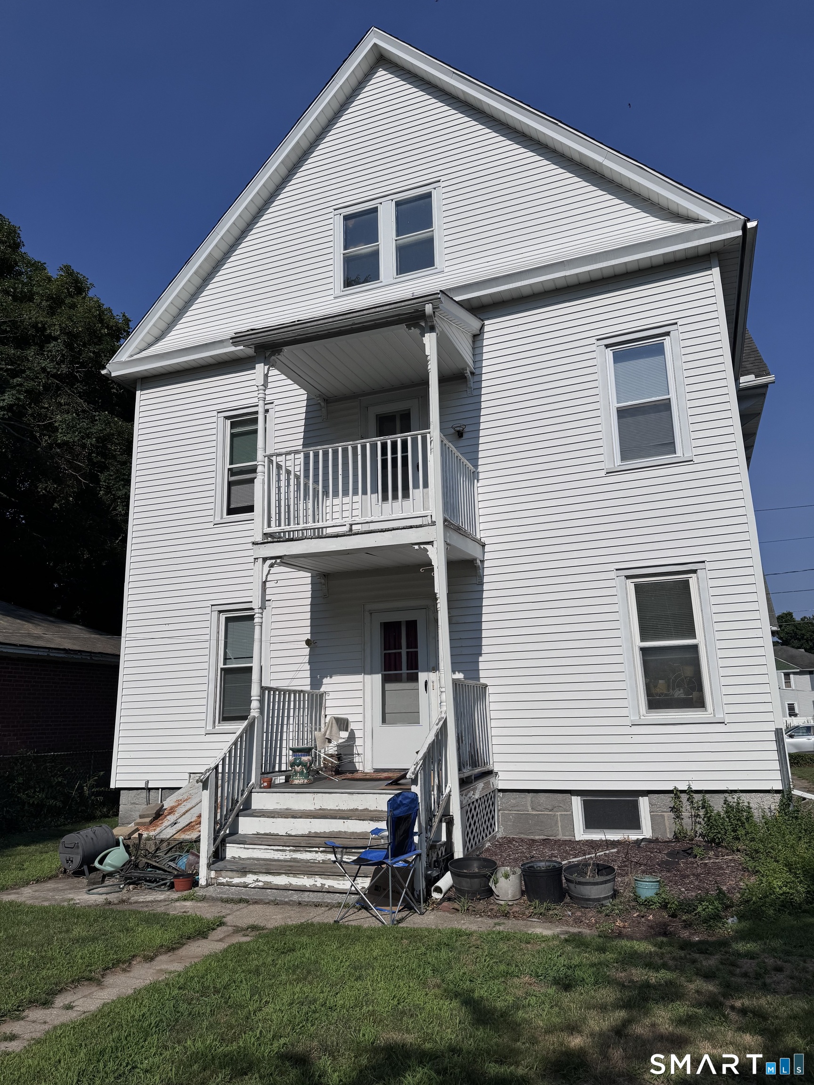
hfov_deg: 56.8
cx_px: 407
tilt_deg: +12.3
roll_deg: +1.3
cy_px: 542
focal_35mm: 24
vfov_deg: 71.6
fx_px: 752
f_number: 1.78
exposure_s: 1/12346
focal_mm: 6.76
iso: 64
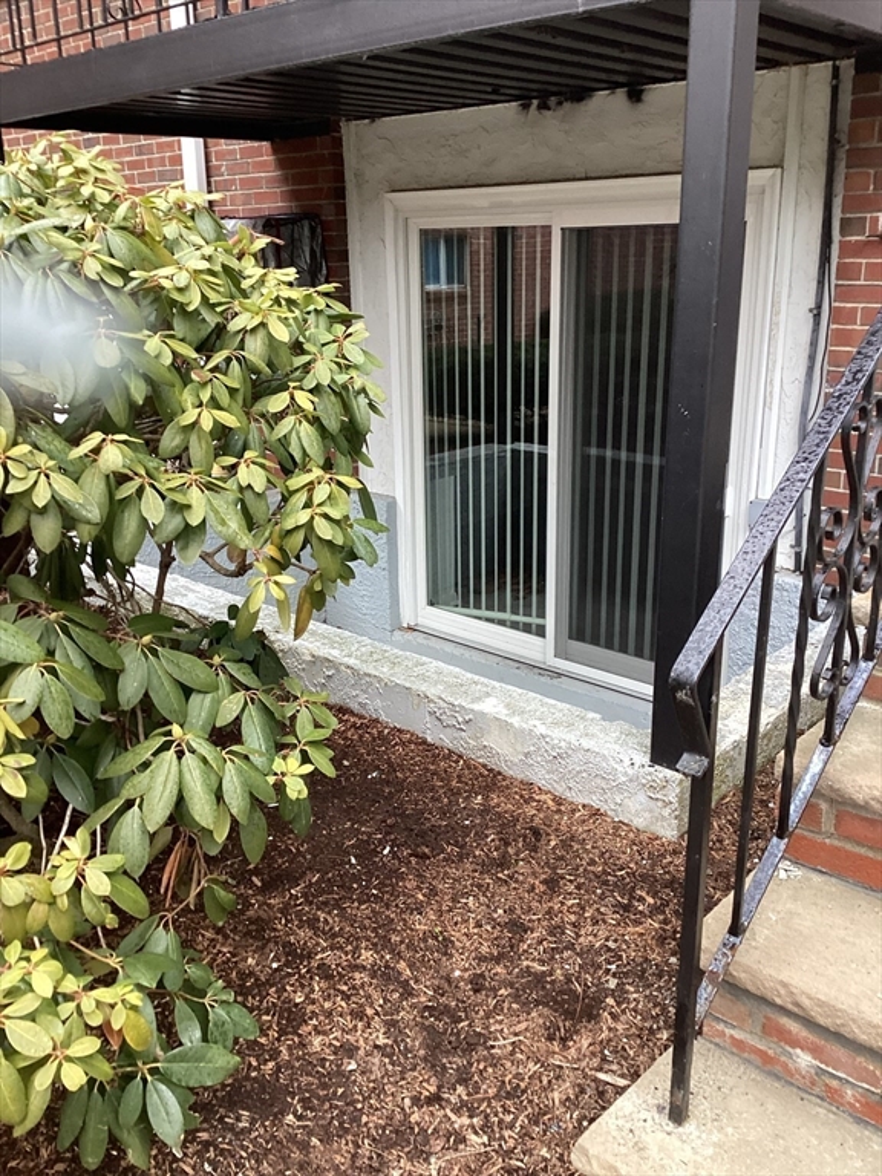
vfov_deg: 58.4
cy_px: 588
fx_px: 1053
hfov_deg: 45.4
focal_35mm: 31
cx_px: 441
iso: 100
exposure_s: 1/60
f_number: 2.4
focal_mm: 3.3
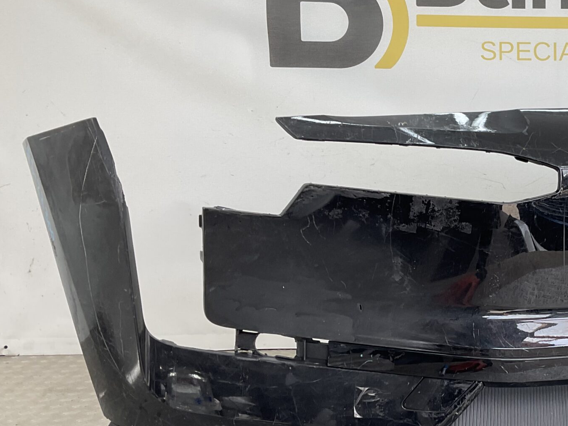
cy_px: 265
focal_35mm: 55
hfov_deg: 32.9
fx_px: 902
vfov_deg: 26.5
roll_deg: -2.0
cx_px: 528
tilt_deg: -8.9
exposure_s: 1/122
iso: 16
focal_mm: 3
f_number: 1.8
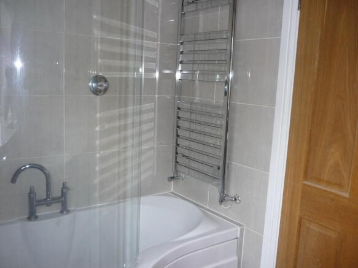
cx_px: 179
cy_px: 134
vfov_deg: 42.9
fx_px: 341
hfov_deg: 55.4
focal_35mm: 33
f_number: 2.8
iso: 100
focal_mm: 5.5
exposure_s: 1/30
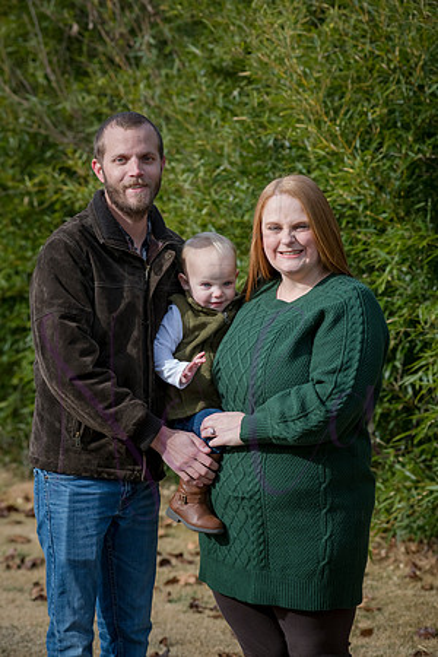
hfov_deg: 12.2
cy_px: 328
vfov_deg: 18.3
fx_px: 2044
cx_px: 219
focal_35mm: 112
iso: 400
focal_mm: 112
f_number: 6.3
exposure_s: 1/1000
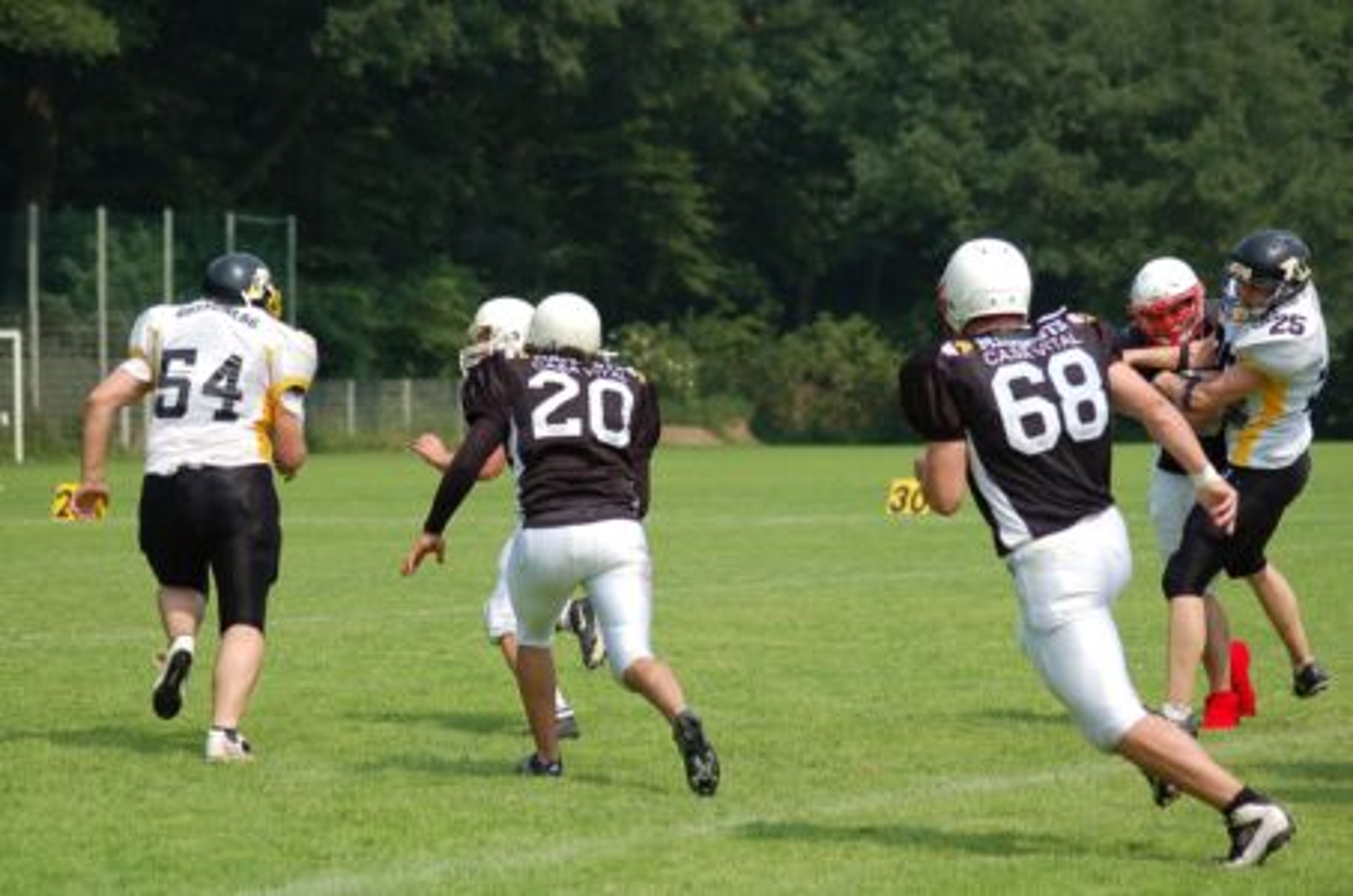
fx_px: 6188
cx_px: 676
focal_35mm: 165
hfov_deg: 12.5
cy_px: 448
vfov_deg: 8.3
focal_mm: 110
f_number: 5
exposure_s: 1/1250
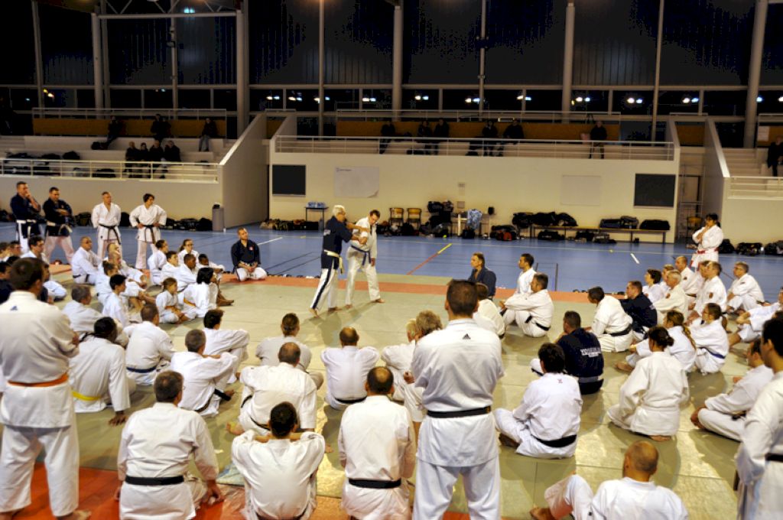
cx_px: 392
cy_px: 260
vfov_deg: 39.9
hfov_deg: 57.3
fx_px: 717
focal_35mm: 33
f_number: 4
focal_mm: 22
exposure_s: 1/60
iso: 450
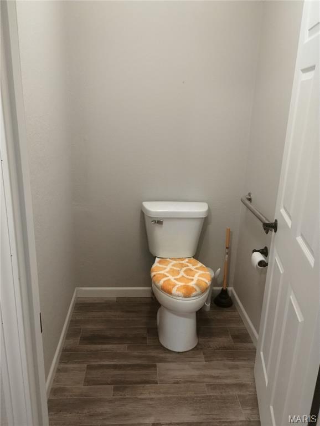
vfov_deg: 63.4
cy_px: 213
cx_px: 160
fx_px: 344
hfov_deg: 49.8
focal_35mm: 28
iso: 734
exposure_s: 1/30
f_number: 1.8
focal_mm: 4.27
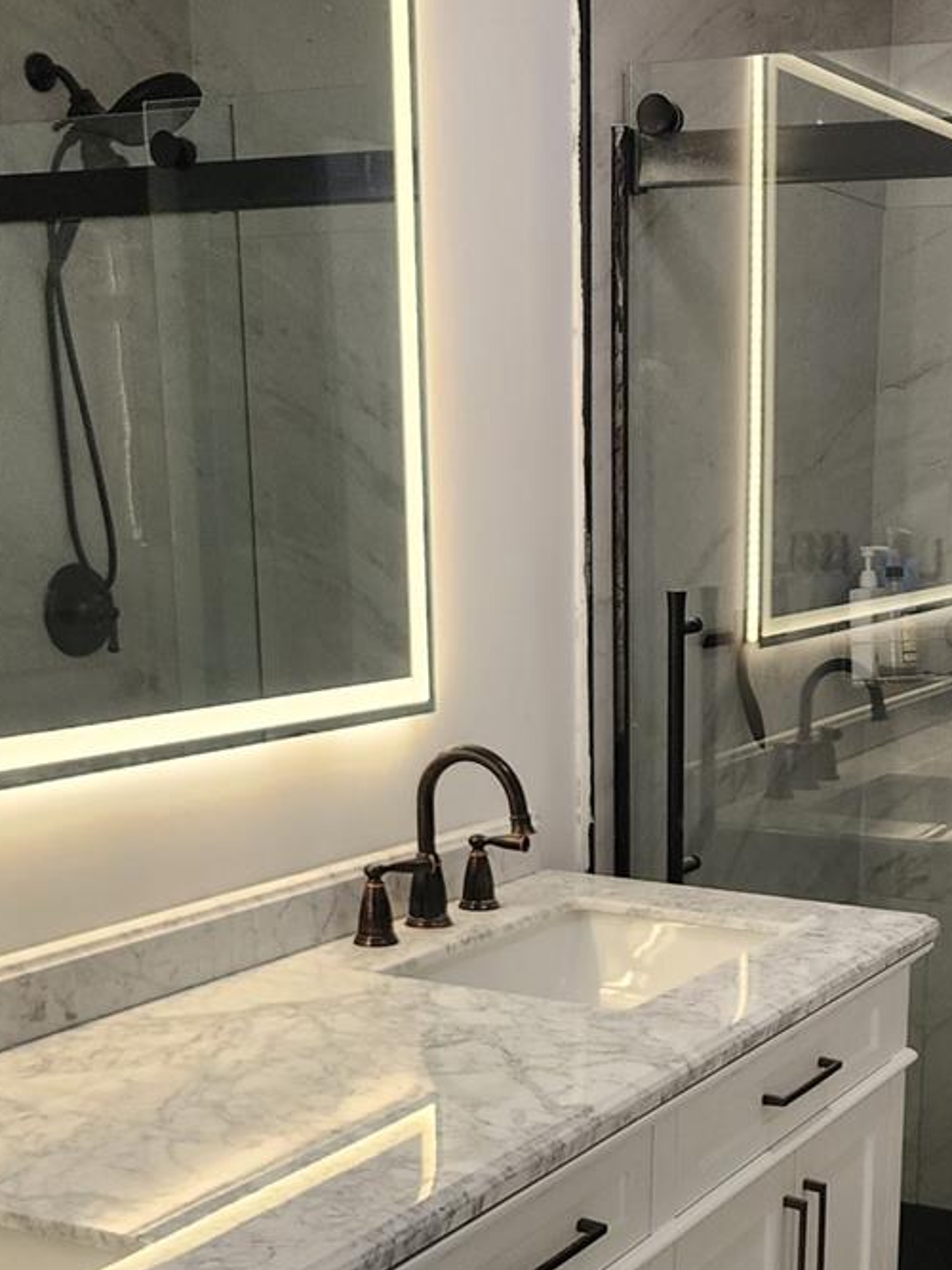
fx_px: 1944
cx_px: 748
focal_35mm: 53
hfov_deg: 27.0
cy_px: 973
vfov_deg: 35.3
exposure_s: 1/180
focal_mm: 6.4
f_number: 1.8
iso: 200
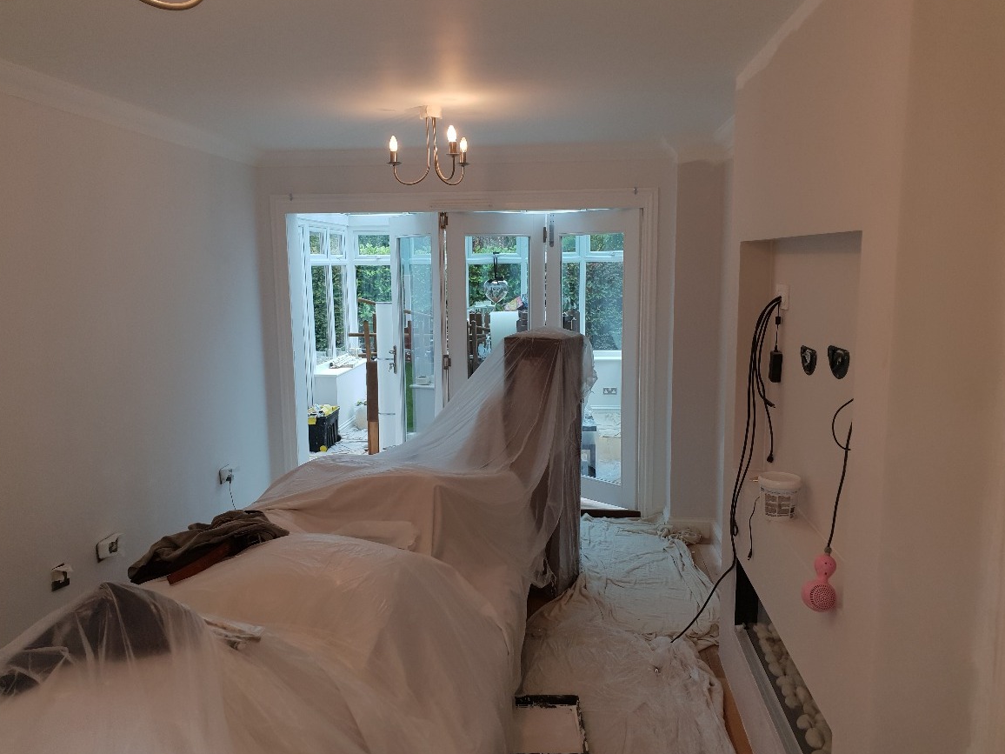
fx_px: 784
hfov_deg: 65.3
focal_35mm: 27
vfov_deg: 51.4
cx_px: 495
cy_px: 378
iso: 64
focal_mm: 4.3
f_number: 2.4
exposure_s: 1/100
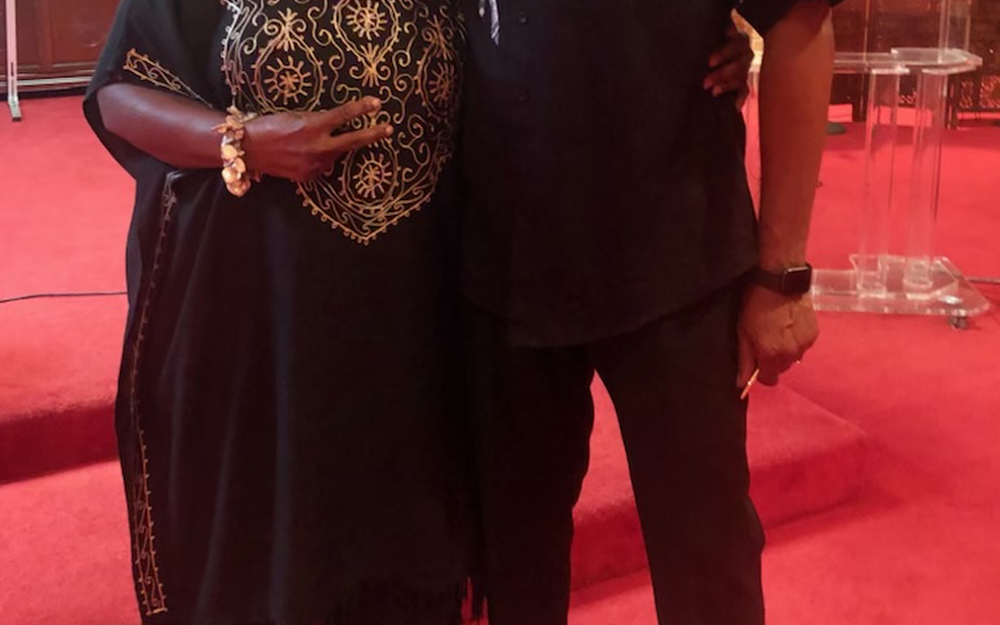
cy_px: 101
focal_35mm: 40
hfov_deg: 49.3
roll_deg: +0.8
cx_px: 499
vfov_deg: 31.0
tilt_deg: -10.2
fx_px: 1090
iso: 160
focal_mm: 4
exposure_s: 1/4
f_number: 1.8
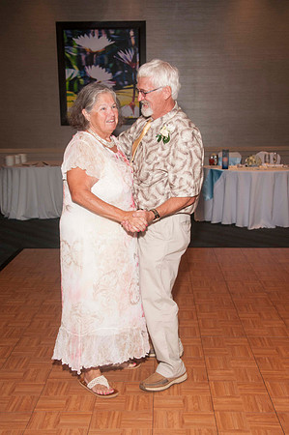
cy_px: 218
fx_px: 525
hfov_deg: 30.8
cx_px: 144
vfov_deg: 45.0
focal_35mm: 44
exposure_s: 1/60
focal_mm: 29
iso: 400
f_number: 5.6
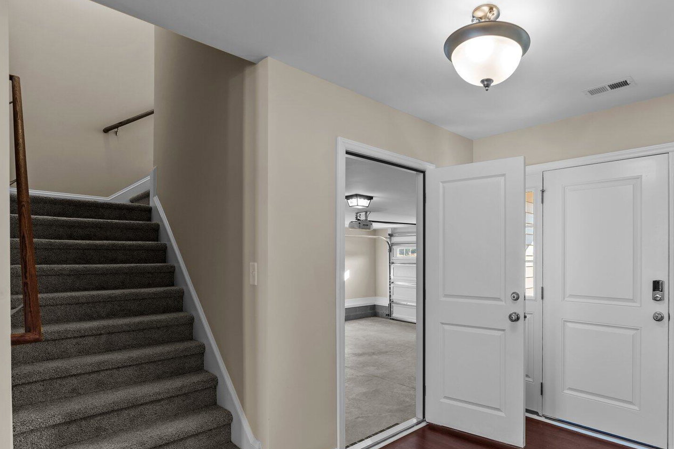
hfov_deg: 81.6
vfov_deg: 61.5
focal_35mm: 20
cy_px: 263
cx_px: 441
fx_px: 374
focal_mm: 14
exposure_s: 1/2
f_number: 9
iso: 100
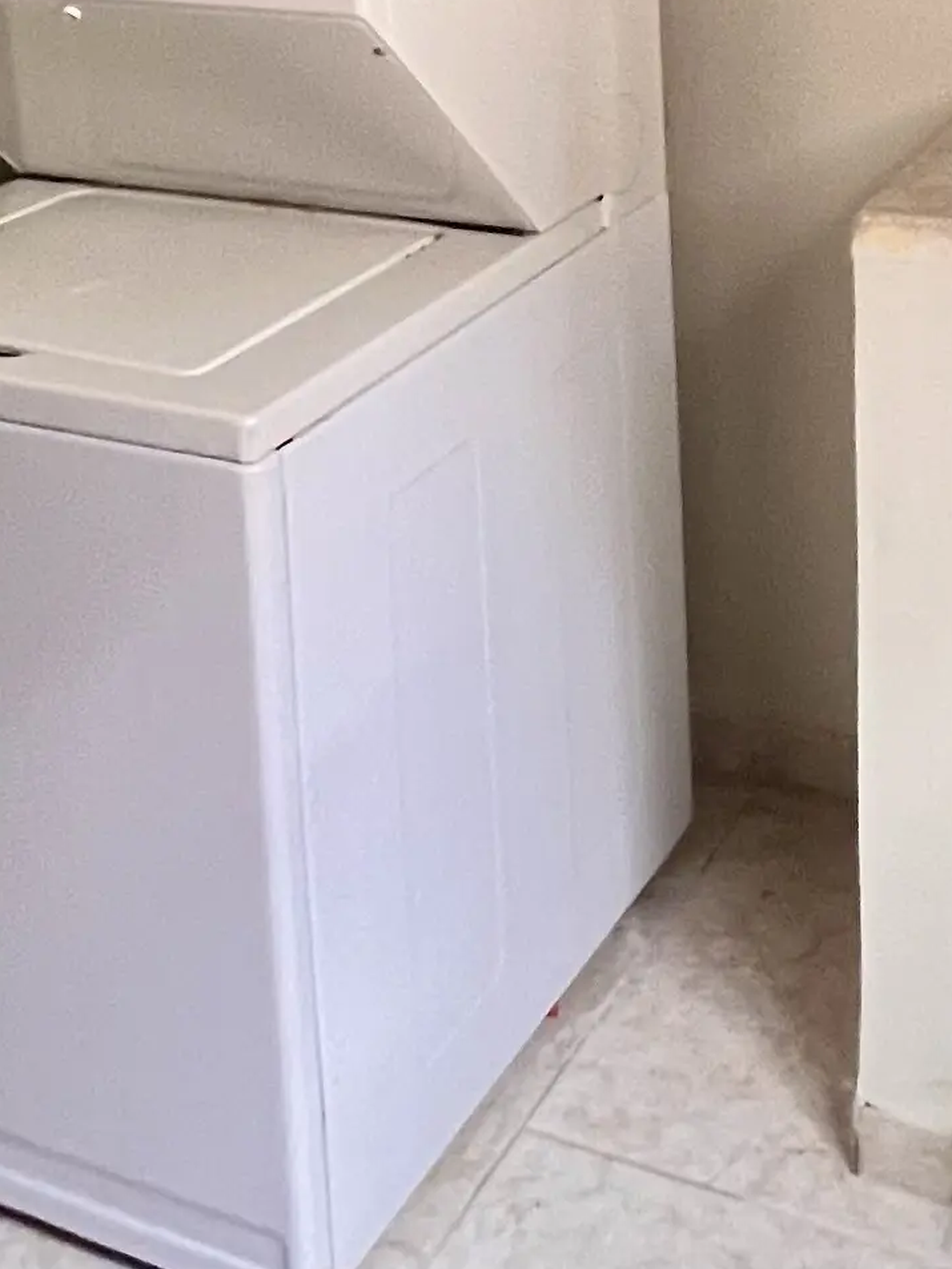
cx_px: 615
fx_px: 2016
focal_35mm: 55
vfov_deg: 30.9
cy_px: -142
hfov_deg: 26.5
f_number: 1.8
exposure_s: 1/60
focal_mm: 1.57
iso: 640
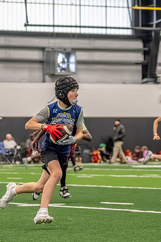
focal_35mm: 199
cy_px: 136
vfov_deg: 10.3
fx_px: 1335
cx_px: 48
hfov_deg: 6.9
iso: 6400
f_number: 2.8
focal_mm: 70
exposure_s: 1/1000
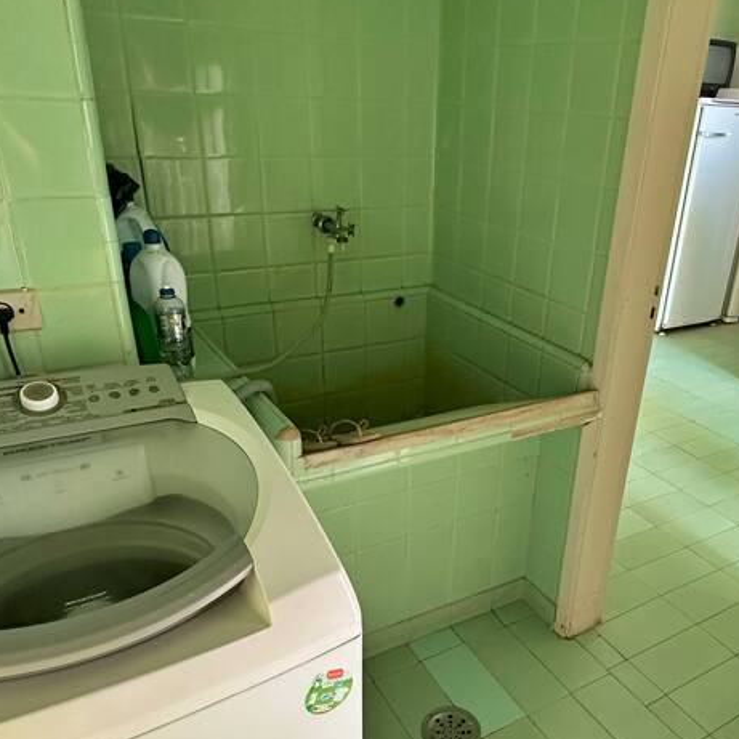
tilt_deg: -26.3
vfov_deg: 55.3
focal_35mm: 29
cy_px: 436
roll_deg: -4.3
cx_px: 460
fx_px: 700
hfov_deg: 55.0
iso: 320
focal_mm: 2.22
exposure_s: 1/82
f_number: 2.2
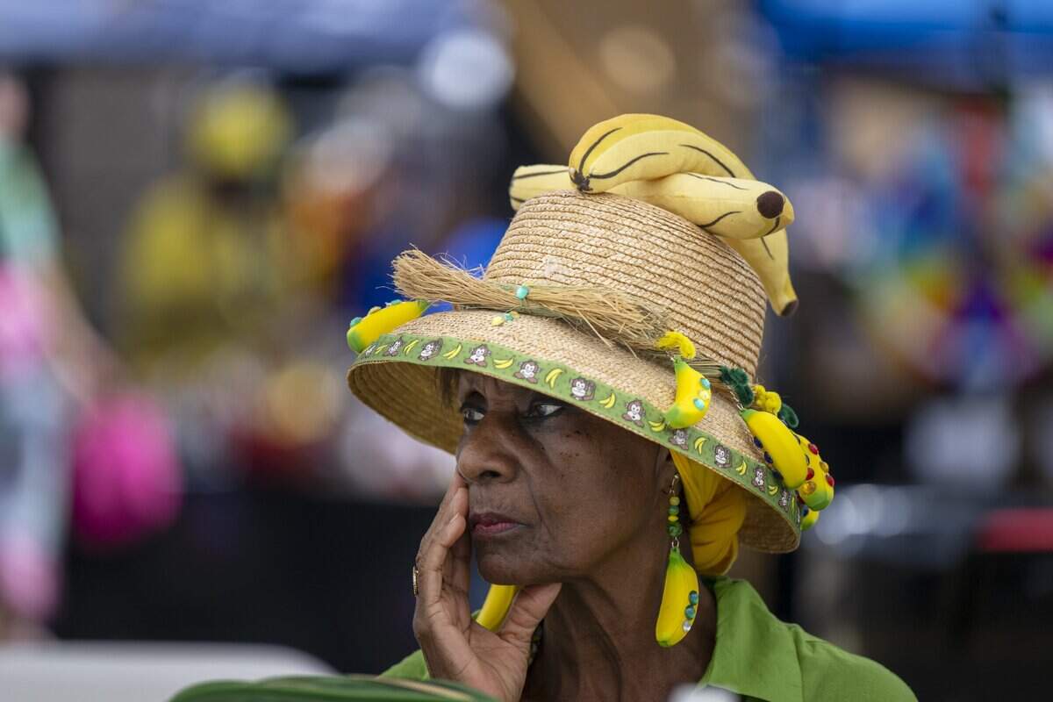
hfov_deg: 10.3
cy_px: 351
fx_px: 5850
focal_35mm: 200
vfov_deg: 6.9
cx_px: 526
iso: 250
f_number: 2.8
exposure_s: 1/2000
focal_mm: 200
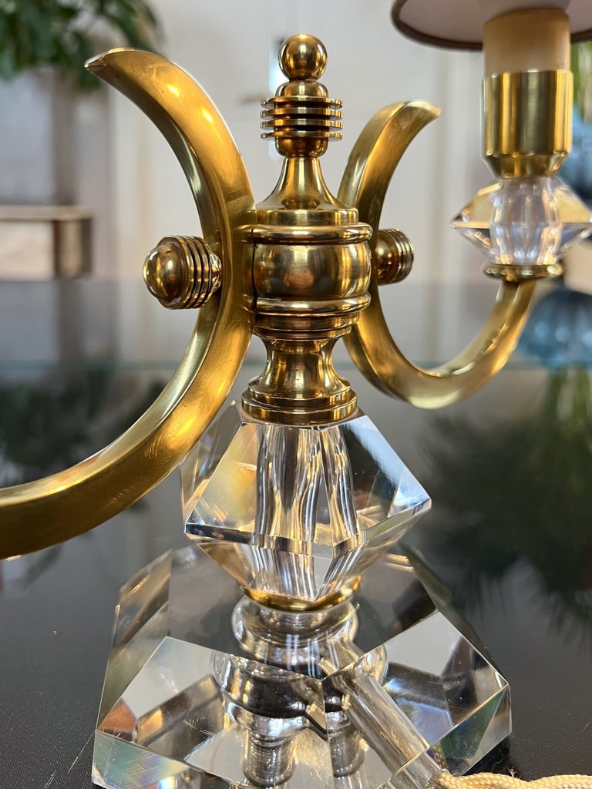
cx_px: 296
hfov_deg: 53.1
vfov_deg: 67.3
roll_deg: -0.3
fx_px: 593
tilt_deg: -13.0
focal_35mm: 26
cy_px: 394
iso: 320
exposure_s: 1/50
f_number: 1.5
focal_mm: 5.7
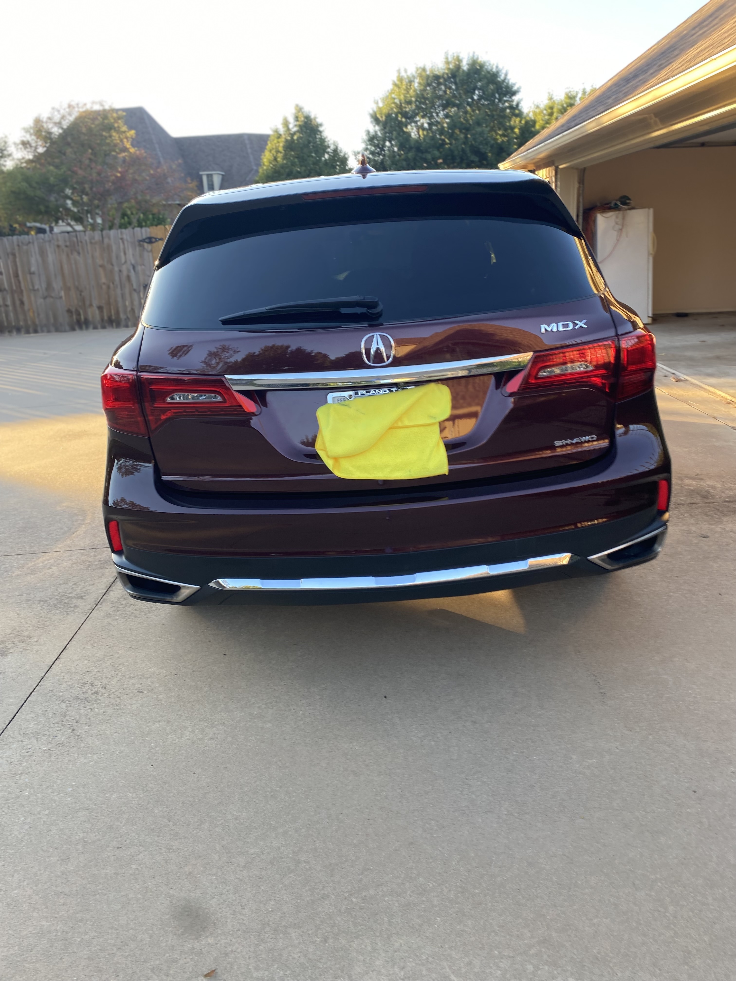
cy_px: 490
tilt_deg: -16.0
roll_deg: +3.9
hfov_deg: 53.1
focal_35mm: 26
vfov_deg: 67.3
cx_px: 368
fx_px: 737
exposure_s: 1/121
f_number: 1.8
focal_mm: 4.25
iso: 32
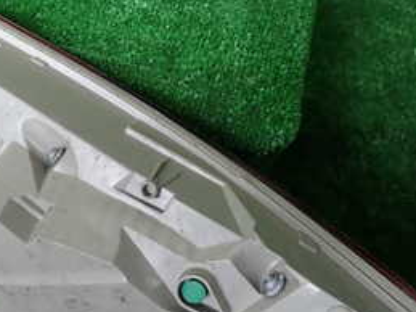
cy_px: 169
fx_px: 697
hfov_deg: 31.8
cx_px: 48
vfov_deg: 25.2
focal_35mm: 58
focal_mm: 4.5
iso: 125
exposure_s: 1/125
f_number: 2
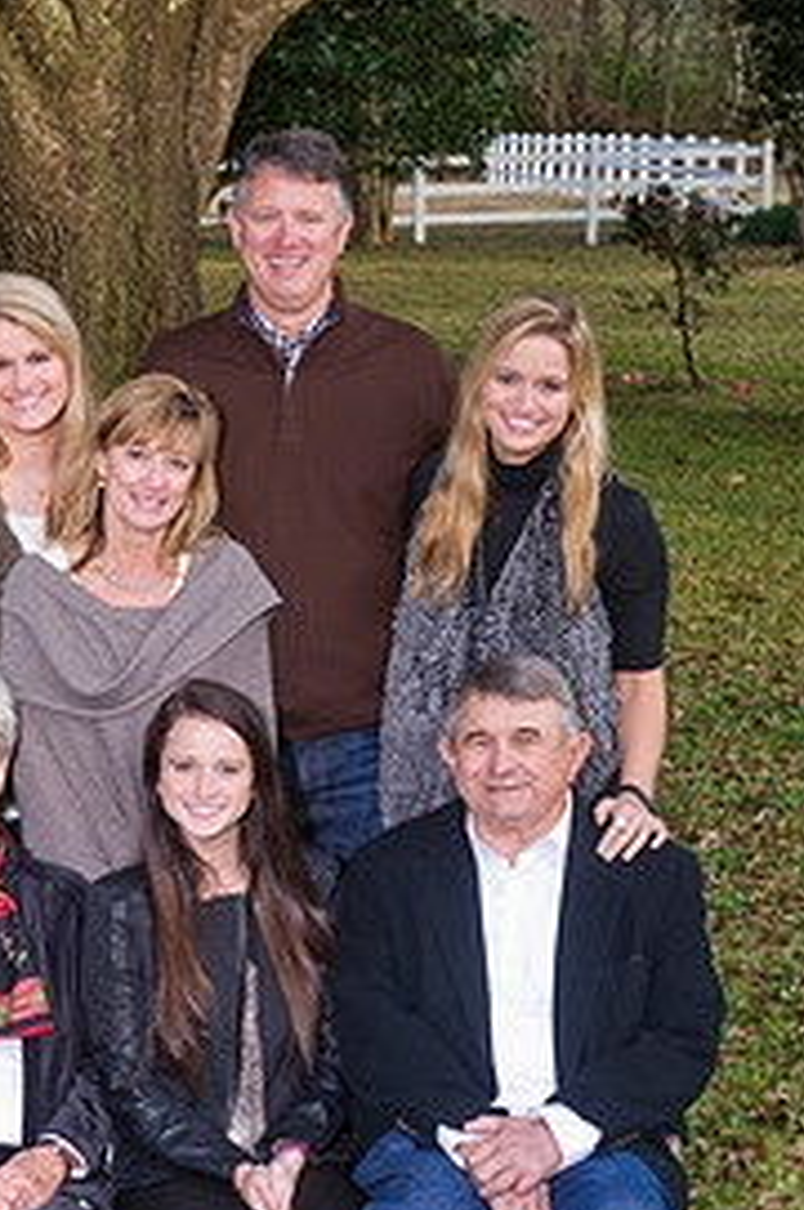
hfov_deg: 14.6
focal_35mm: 93
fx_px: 3123
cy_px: 746
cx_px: 221
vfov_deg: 21.9
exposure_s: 1/160
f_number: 8
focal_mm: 56
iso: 800
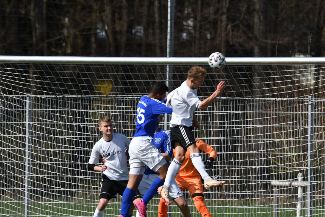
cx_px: 162
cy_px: 108
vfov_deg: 2.7
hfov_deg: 4.0
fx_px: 4604
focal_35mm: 510
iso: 400
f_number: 7.1
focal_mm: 340
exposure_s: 1/2000
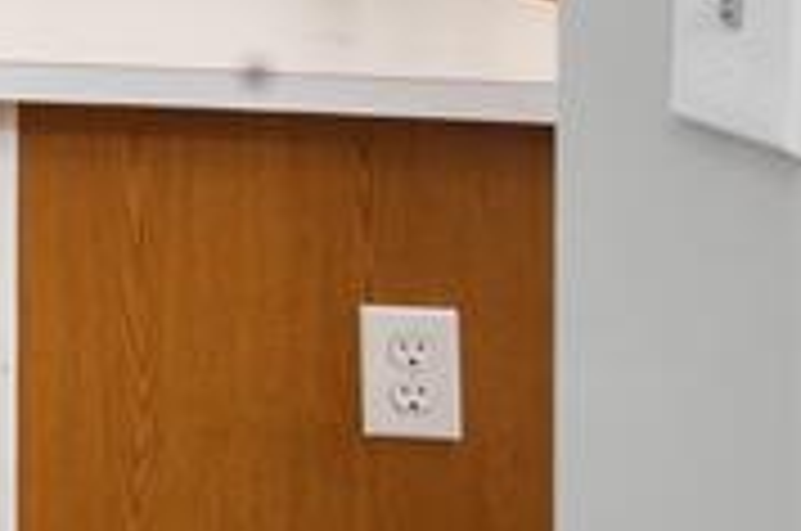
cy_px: -344
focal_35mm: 173
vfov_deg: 7.7
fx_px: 3842
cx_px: -1498
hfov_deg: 9.6
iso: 320
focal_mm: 30
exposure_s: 1/10
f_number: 9
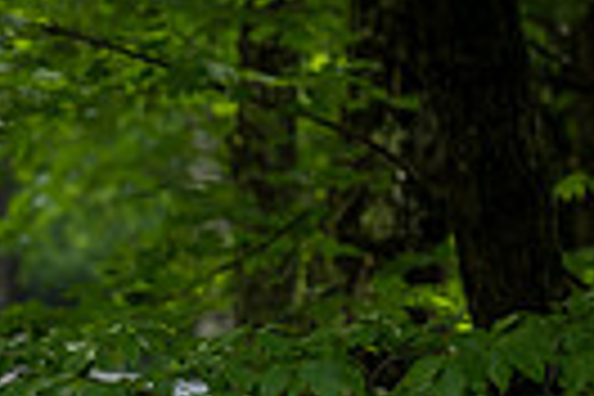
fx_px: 14222
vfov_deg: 1.6
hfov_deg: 2.4
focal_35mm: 862
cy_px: 692
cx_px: -539
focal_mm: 160
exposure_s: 1/200
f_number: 5.6
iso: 200
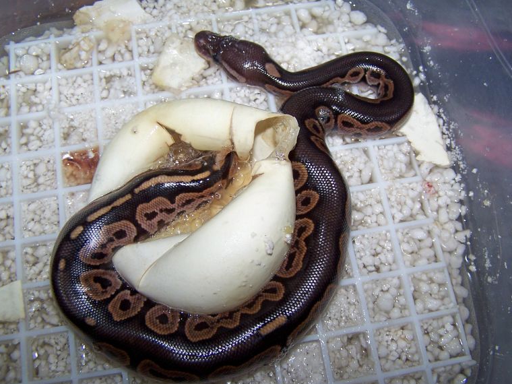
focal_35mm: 40
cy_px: 191
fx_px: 592
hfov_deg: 46.8
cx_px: 265
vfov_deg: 36.0
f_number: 2.8
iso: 80
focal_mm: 6.3
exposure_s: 1/60
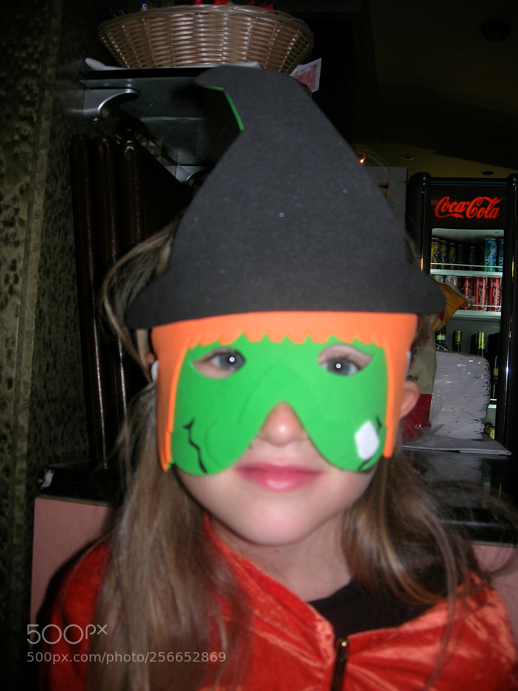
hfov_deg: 37.7
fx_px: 758
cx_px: 259
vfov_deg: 49.0
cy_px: 346
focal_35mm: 38
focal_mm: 7.8
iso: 64
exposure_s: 1/60.1
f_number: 2.8
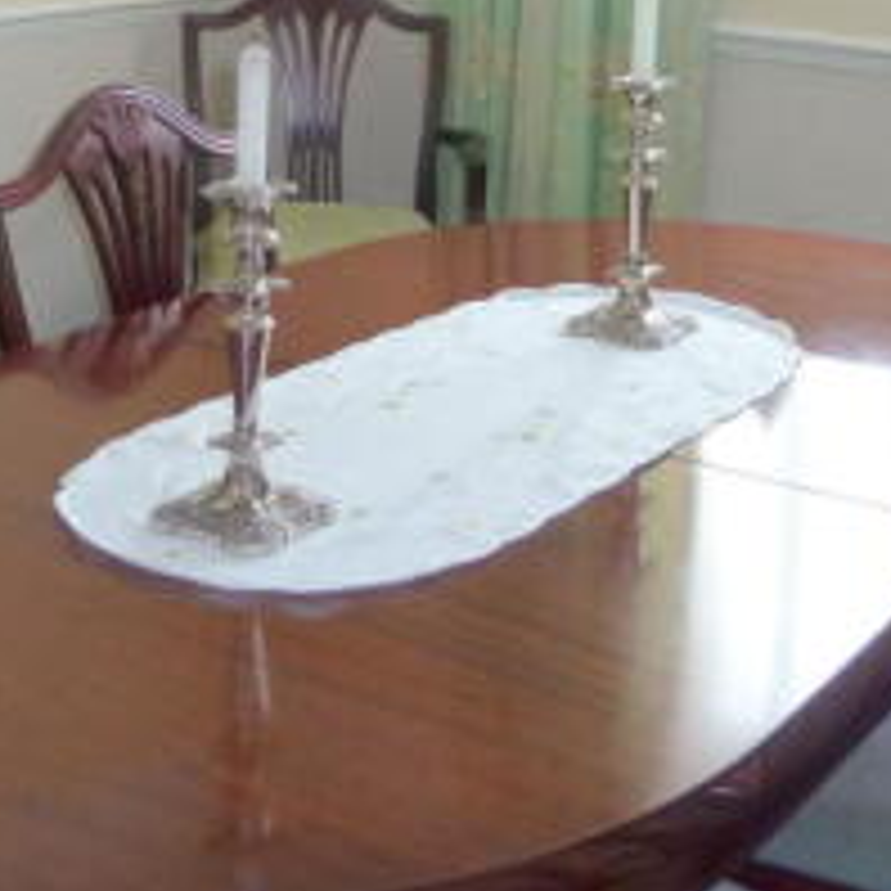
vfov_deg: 24.8
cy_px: -70
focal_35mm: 65
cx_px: 430
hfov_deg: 26.5
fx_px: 1893
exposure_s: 1/30
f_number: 3.3
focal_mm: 4.1
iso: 125
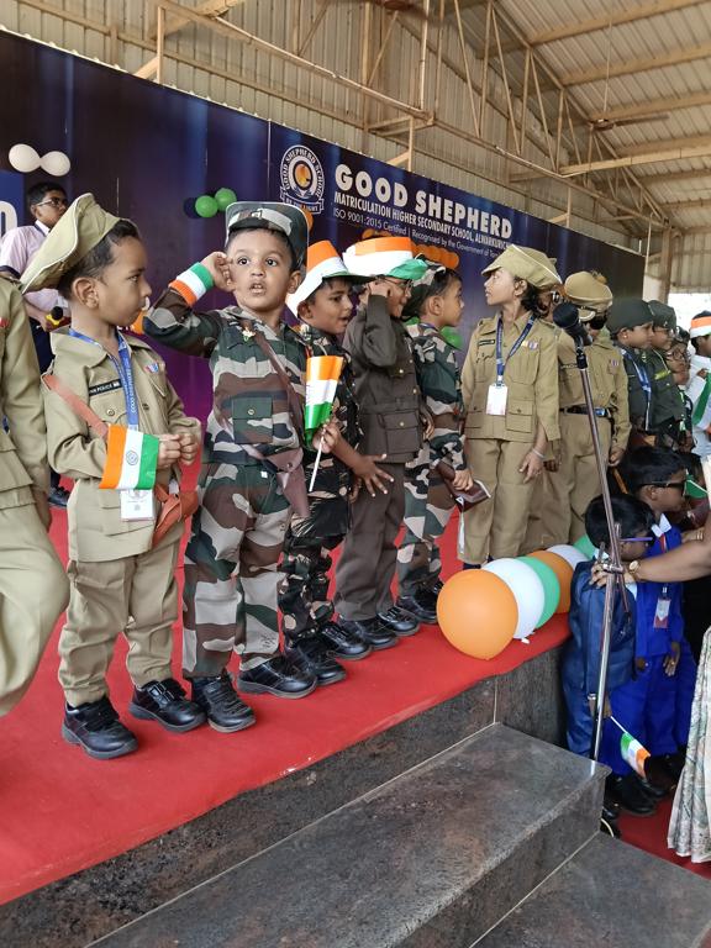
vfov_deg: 65.3
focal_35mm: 27
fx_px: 739
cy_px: 474
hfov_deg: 51.4
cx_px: 356
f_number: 1.8
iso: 250
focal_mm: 3.98
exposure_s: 1/100
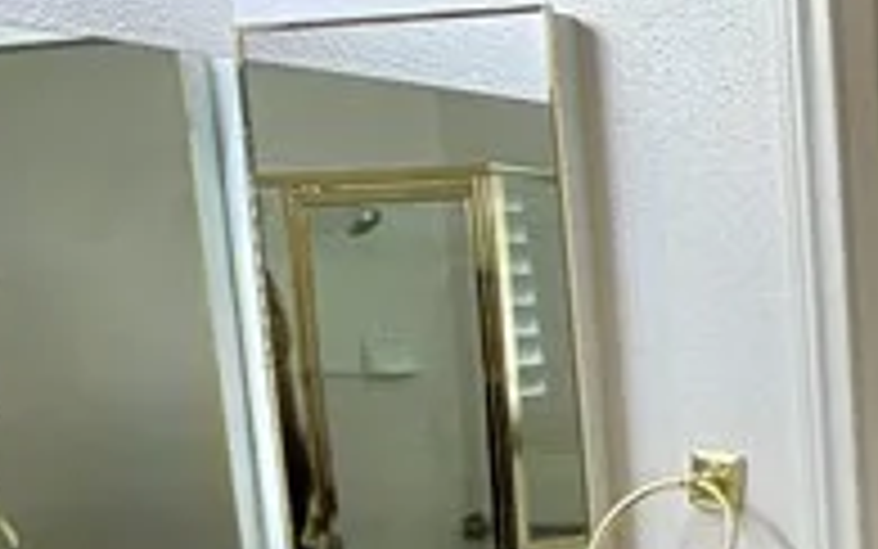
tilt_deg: -9.5
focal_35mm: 78
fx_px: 1867
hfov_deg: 19.9
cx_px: 1549
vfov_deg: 16.2
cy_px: 612
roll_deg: +1.3
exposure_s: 1/120
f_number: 2.2
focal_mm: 2.22
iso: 80
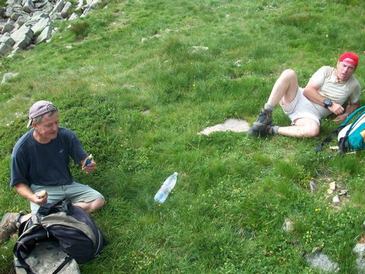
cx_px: 182
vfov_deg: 41.8
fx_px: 359
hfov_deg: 54.0
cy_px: 137
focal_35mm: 34
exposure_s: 1/320
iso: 80
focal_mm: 5.7
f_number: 2.8
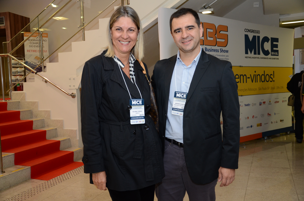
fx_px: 303
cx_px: 152
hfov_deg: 53.2
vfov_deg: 36.7
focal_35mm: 36
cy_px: 100
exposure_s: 1/100
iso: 800
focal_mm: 24
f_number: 4
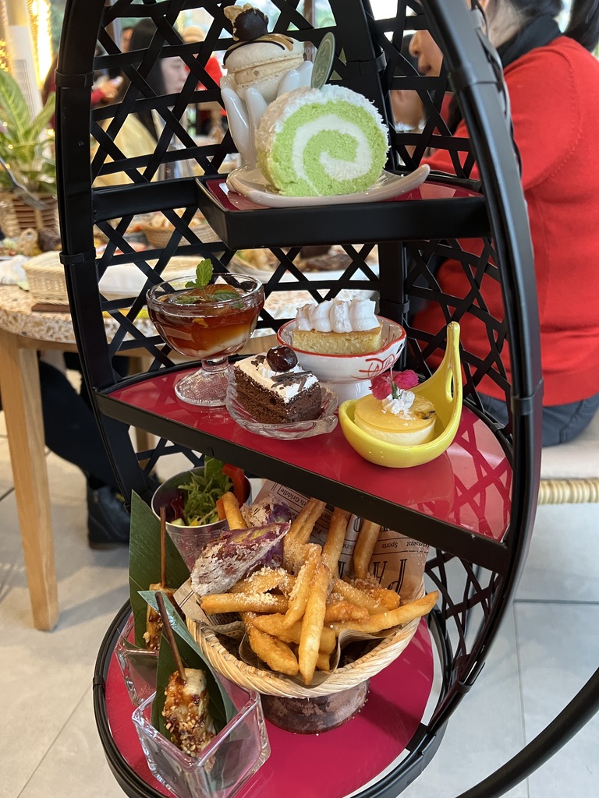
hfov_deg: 53.1
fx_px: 600
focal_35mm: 26
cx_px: 300
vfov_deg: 67.3
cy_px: 399
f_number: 1.5
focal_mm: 5.7
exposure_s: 1/60
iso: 400
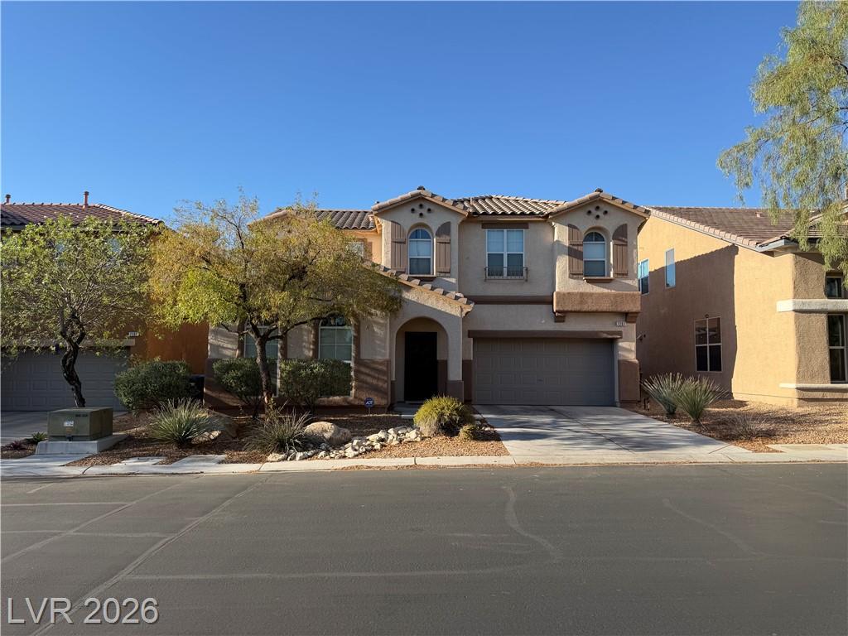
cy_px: 318
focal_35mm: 24
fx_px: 588
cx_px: 424
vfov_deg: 56.8
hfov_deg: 71.6
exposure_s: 1/2370
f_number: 1.78
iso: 80
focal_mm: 6.76
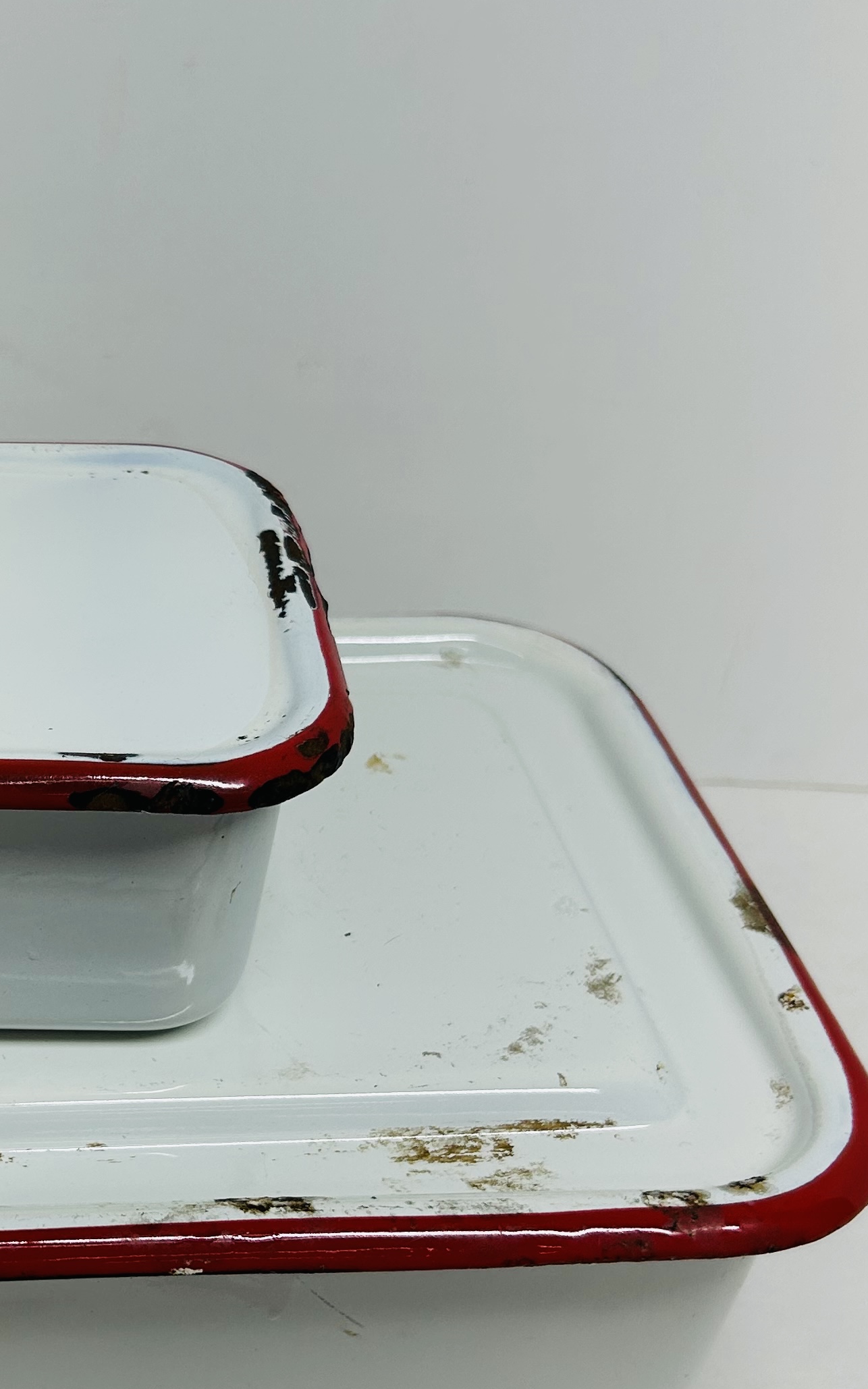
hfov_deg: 22.9
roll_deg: -1.0
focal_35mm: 54
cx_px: -16
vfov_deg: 37.5
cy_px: 780
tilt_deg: -31.6
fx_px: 2044
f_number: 1.5
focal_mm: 5.7
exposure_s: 1/533
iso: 50
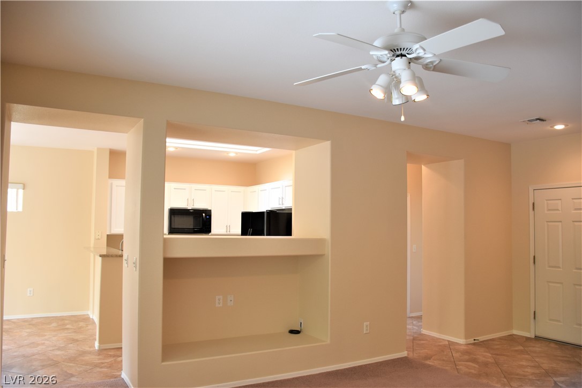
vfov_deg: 47.9
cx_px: 291
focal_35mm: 27
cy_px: 194
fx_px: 436
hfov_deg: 67.4
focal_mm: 18
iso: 500
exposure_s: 1/60
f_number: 4
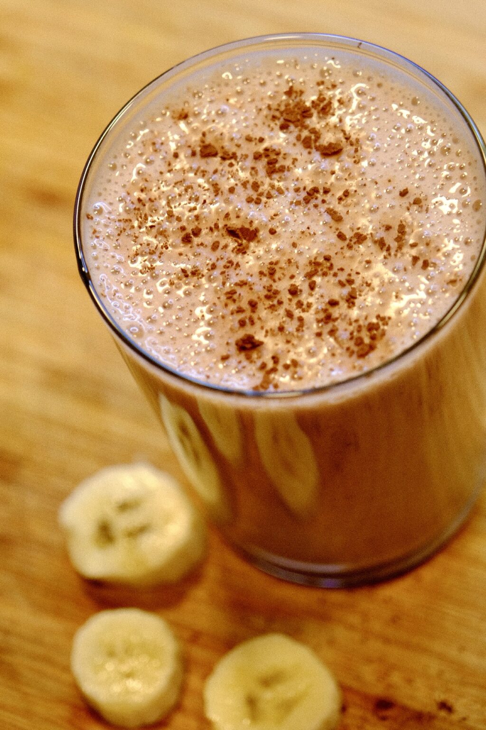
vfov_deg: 17.1
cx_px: 243
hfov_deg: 11.4
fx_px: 2430
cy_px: 365
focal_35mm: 120
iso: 1250
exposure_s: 1/120
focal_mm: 80
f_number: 4
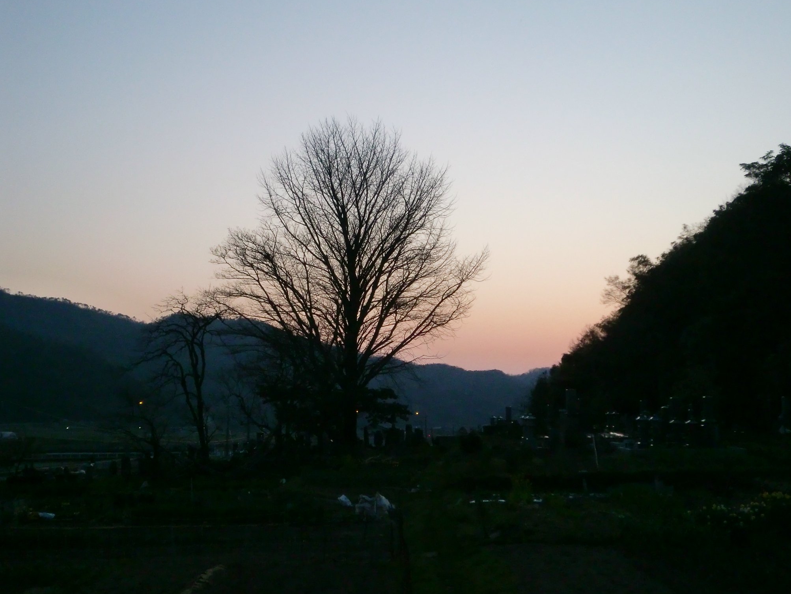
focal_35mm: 49
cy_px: 294
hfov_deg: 38.9
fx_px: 1120
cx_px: 397
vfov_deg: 29.7
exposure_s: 1/100
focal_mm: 7.91
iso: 400
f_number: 3.4
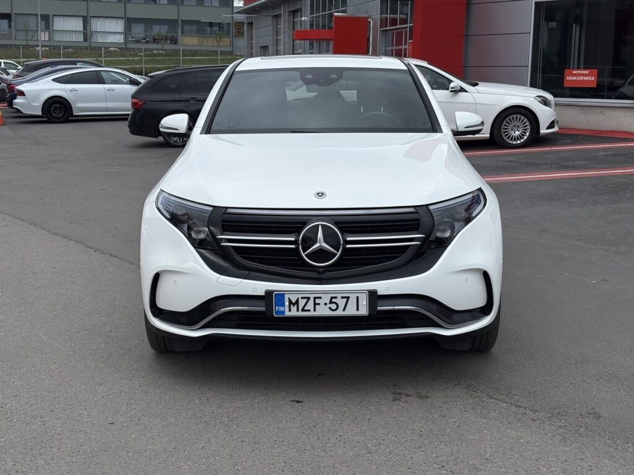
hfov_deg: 36.8
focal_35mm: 52
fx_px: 952
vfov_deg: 28.0
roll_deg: -0.9
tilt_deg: -9.2
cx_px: 317
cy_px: 238
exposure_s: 1/3831
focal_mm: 5.96
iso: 50
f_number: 1.6
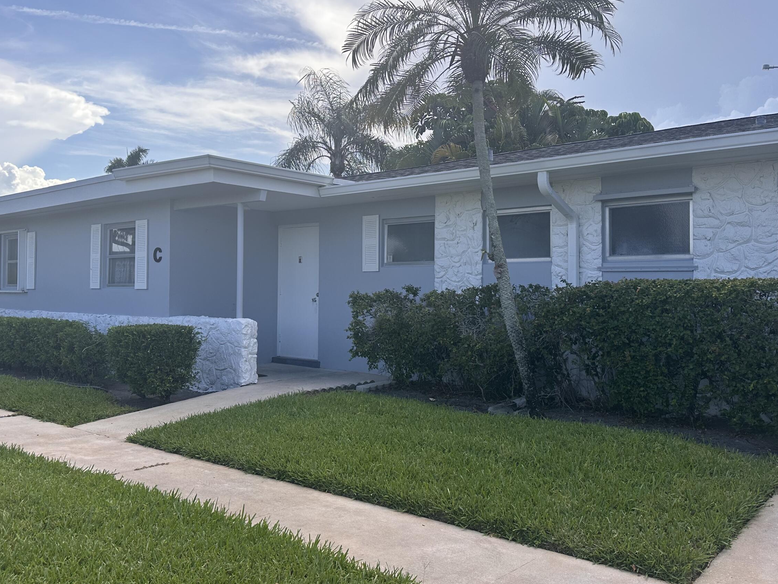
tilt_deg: +1.6
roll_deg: -0.8
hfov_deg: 56.8
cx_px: 401
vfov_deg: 44.1
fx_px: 719
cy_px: 270
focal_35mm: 32
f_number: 1.78
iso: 80
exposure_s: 1/2155
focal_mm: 6.86
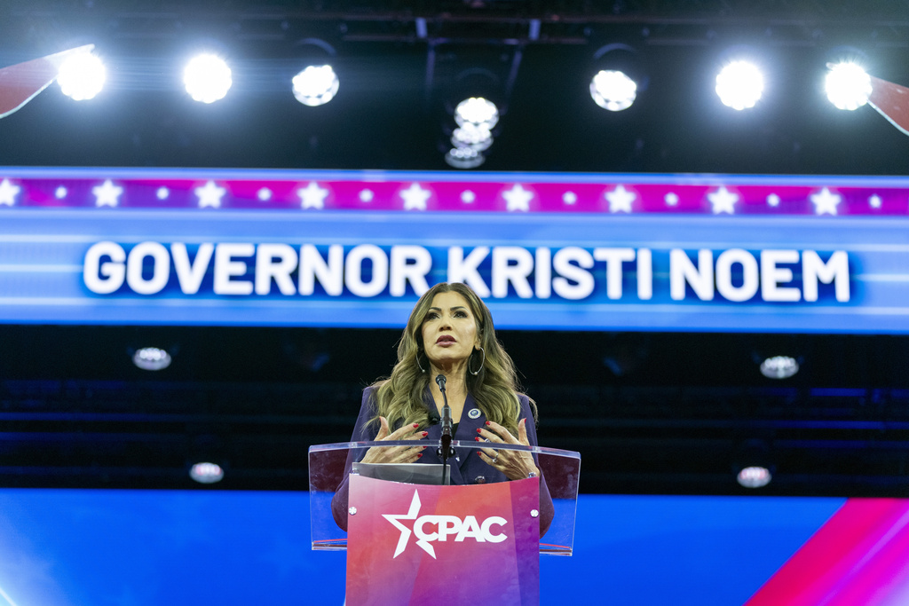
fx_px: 2273
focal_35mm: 90
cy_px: 303
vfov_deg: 15.2
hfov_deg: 22.6
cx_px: 454
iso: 2500
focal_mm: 90
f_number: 2.8
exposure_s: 1/640
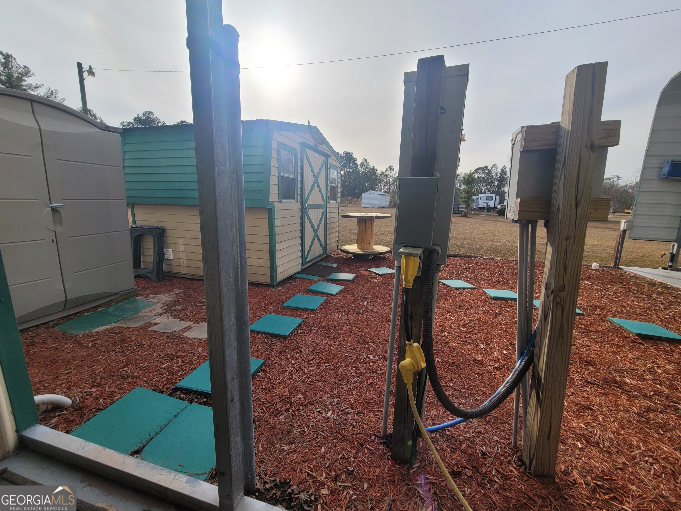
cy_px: 256
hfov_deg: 106.2
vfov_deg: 89.9
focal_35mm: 13
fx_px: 256
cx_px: 340
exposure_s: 1/1493
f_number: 2.2
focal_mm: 2.2
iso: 50
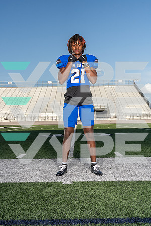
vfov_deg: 46.4
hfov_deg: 31.9
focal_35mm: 42
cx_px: 76
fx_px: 264
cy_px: 113
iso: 160
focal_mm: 42
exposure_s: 1/250
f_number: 11
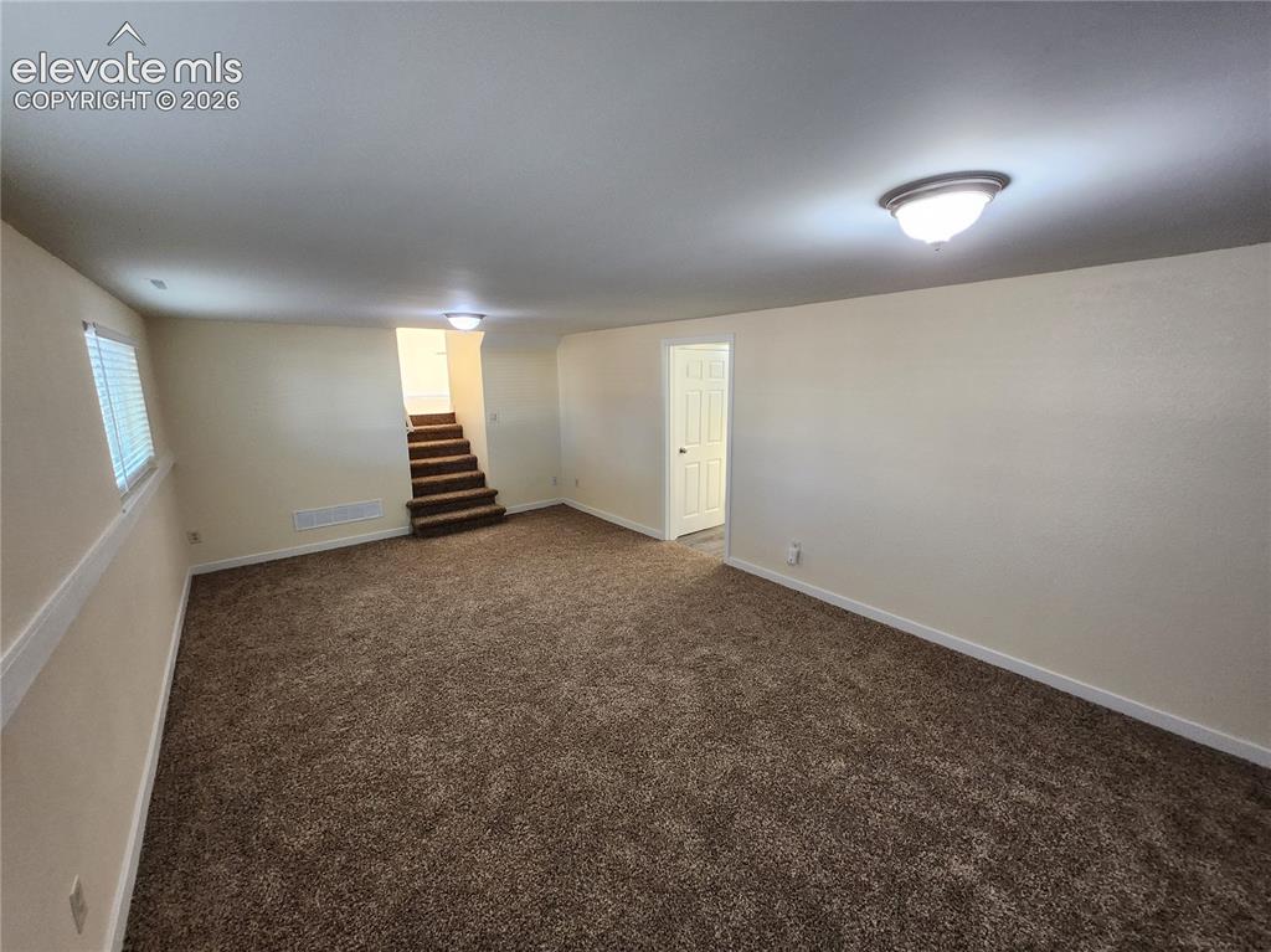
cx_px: 636
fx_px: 477
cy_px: 476
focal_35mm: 13
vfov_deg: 89.9
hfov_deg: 106.2
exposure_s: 1/60
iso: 400
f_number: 2.2
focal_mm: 1.74
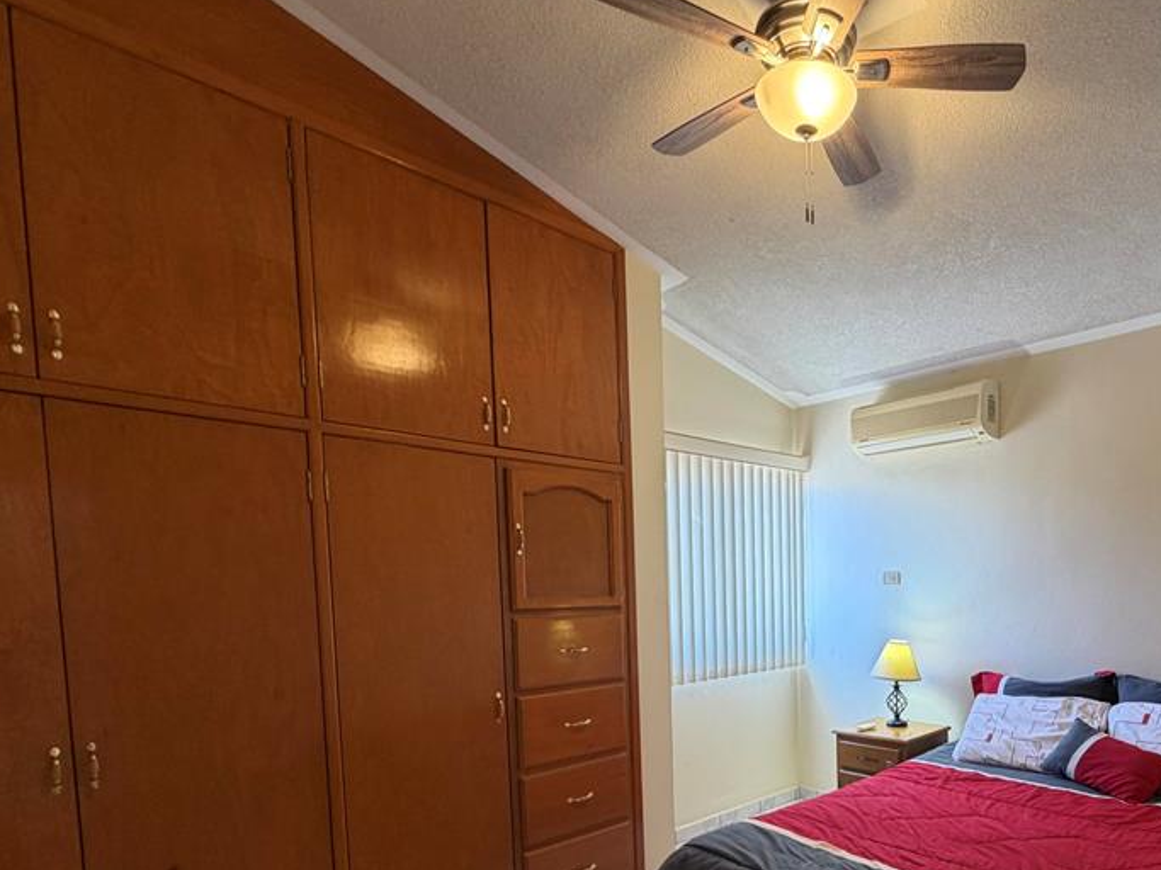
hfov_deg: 75.3
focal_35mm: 21
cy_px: 632
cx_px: 816
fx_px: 704
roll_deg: +0.1
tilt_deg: -2.5
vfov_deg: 60.6
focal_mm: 2.22
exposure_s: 1/60
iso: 200
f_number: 2.2
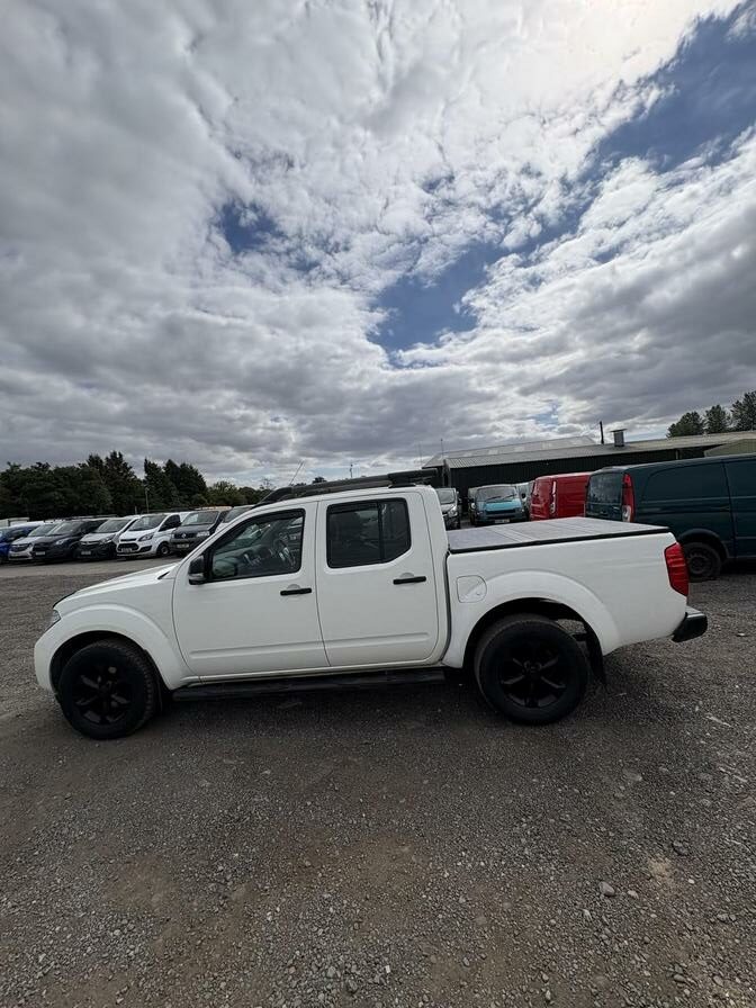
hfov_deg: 85.7
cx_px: 378
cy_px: 504
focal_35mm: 14
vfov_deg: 102.1
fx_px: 408
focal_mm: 2.22
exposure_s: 1/5263
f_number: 2.2
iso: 50
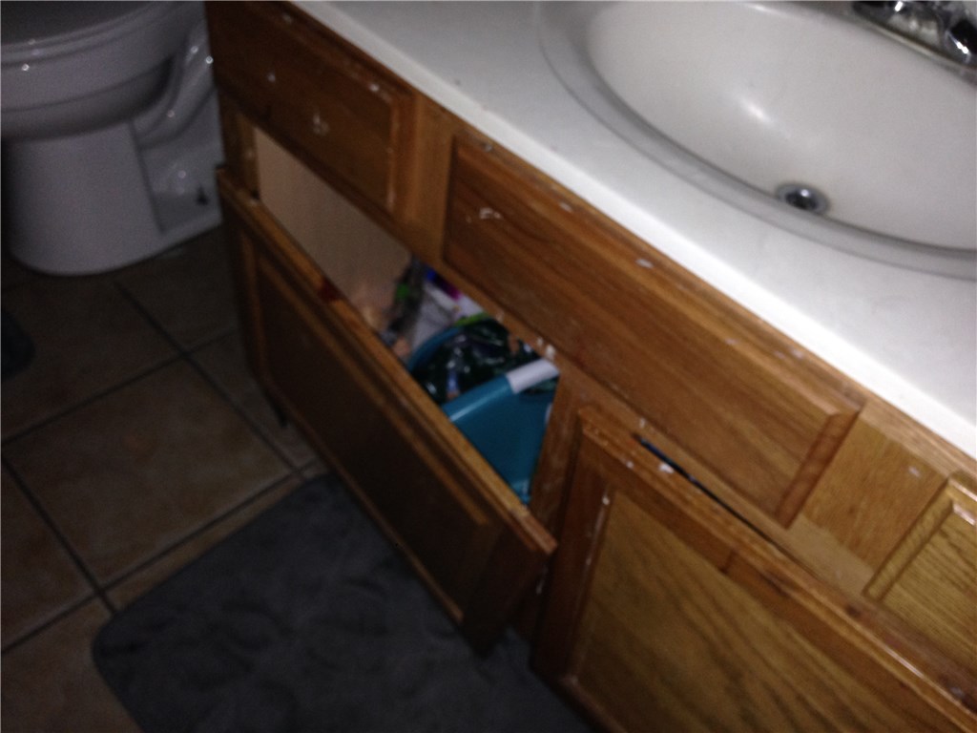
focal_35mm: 33
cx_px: 488
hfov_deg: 55.4
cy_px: 366
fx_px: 931
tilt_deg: -45.8
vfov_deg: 42.9
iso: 125
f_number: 2.4
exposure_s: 1/16
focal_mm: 4.12
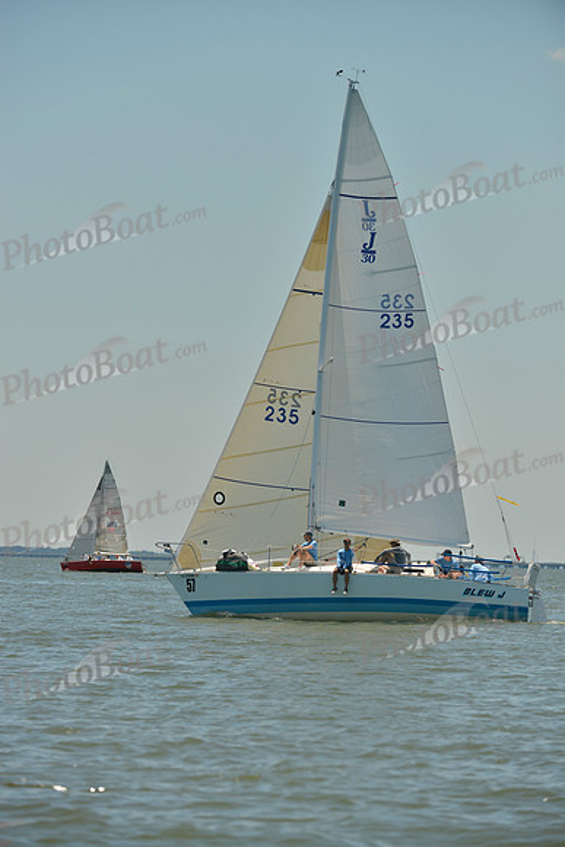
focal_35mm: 200
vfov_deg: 10.3
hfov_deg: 6.9
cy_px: 424
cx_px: 282
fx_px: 4705
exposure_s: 1/1600
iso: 200
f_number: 5.6
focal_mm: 200
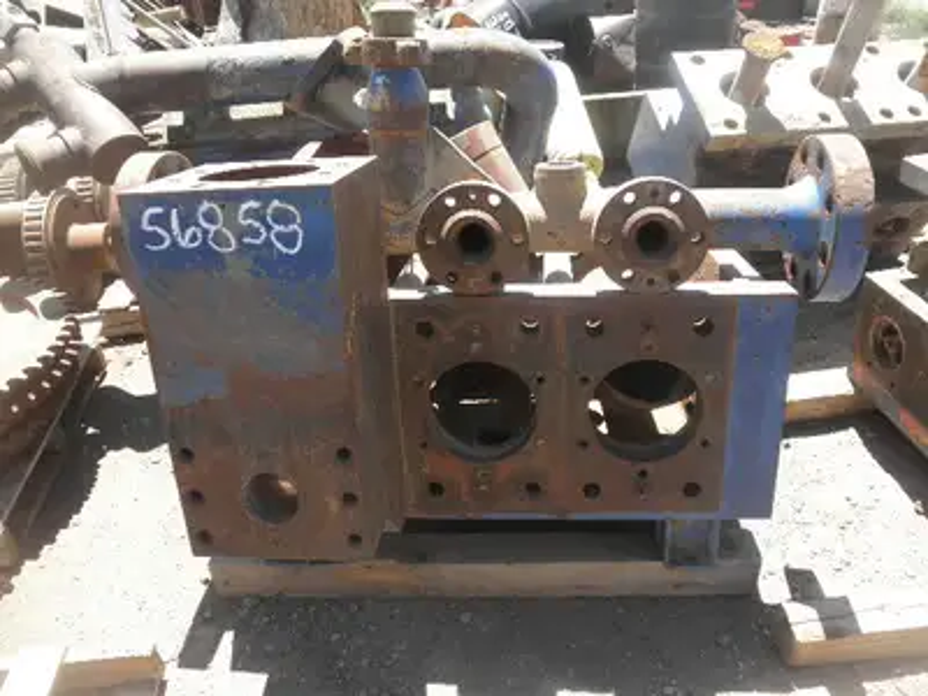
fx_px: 751
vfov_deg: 49.7
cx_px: 464
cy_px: 348
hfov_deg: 63.4
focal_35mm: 28
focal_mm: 5
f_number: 3
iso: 64
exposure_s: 1/250
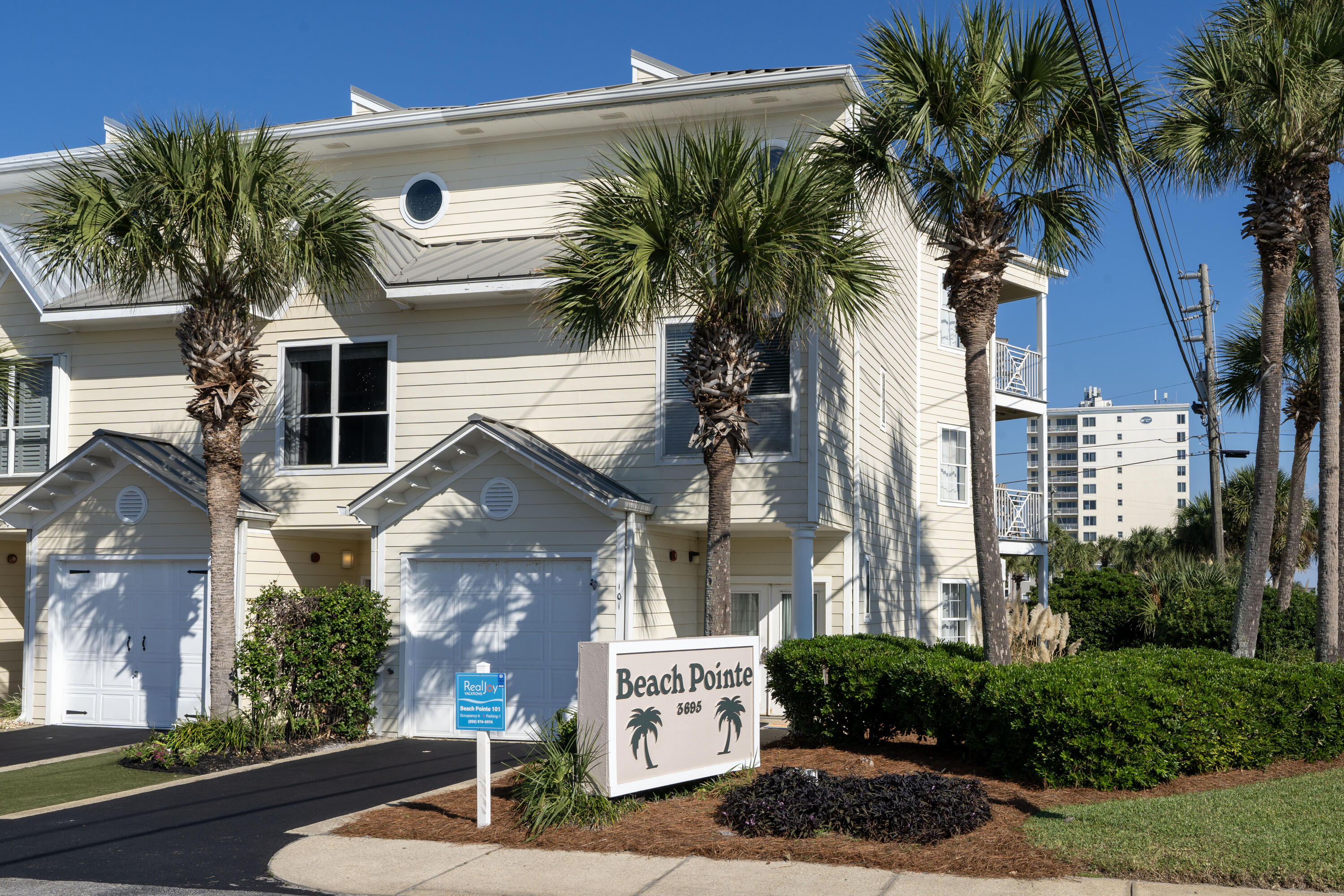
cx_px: 672
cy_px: 448
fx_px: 1120
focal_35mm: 30
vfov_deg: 43.6
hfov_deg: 61.9
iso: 100
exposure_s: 1/200
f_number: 11
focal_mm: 30
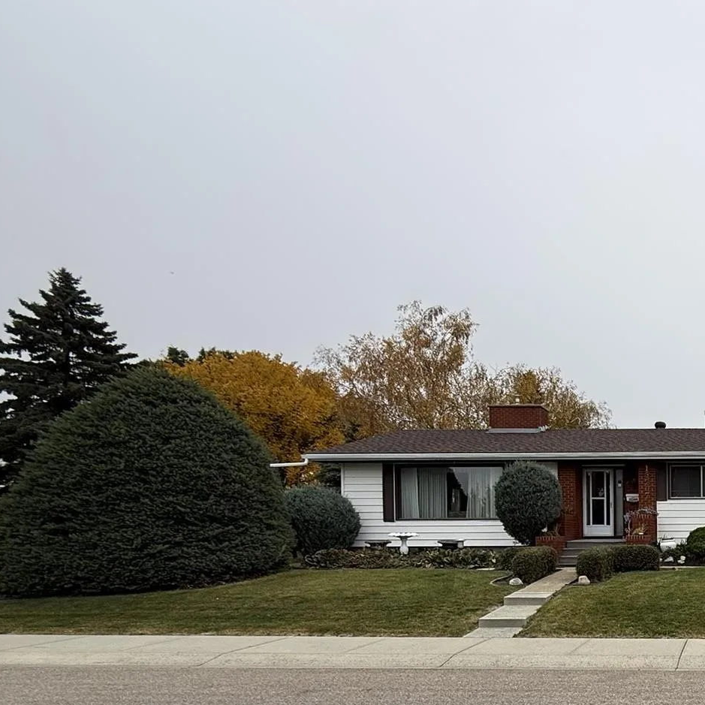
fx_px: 622
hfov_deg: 46.0
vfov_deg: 55.4
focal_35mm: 27
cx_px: 753
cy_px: 553
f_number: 2.2
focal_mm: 2.22
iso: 50
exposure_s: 1/559
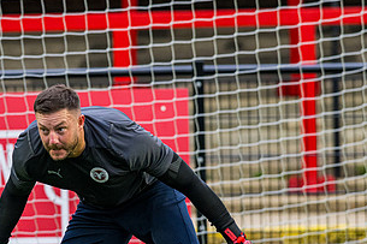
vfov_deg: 3.9
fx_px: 3597
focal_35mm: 353
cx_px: 109
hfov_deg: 5.8
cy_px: 173
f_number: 2.2
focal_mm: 135
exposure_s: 1/1000
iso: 1250
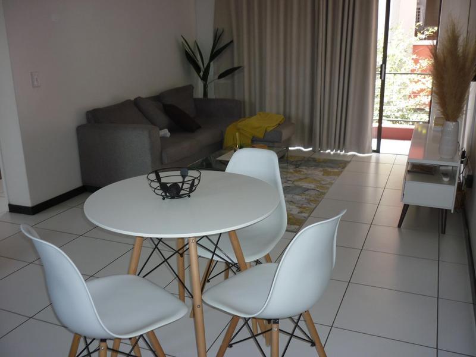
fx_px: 454
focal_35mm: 33
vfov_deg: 42.9
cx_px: 238
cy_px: 178
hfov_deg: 55.4
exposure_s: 1/30
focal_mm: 5.5
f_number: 2.8
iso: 100
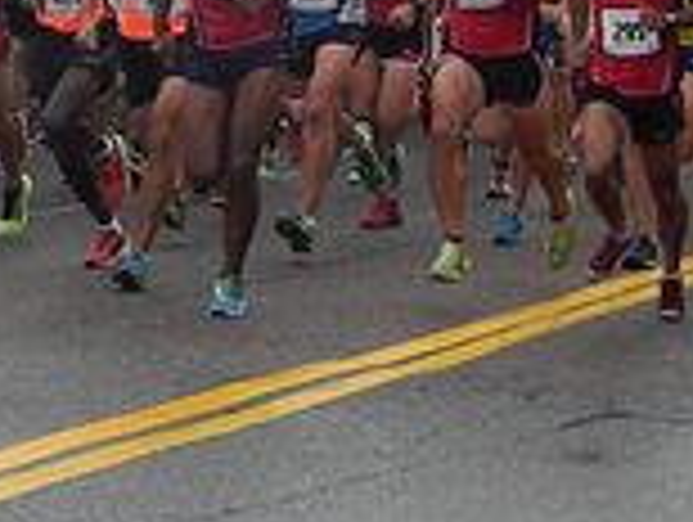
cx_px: 302
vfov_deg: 6.9
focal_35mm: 215
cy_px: 99
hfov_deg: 9.2
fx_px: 4311
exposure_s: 1/540
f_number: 4.5
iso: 640
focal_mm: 15.1
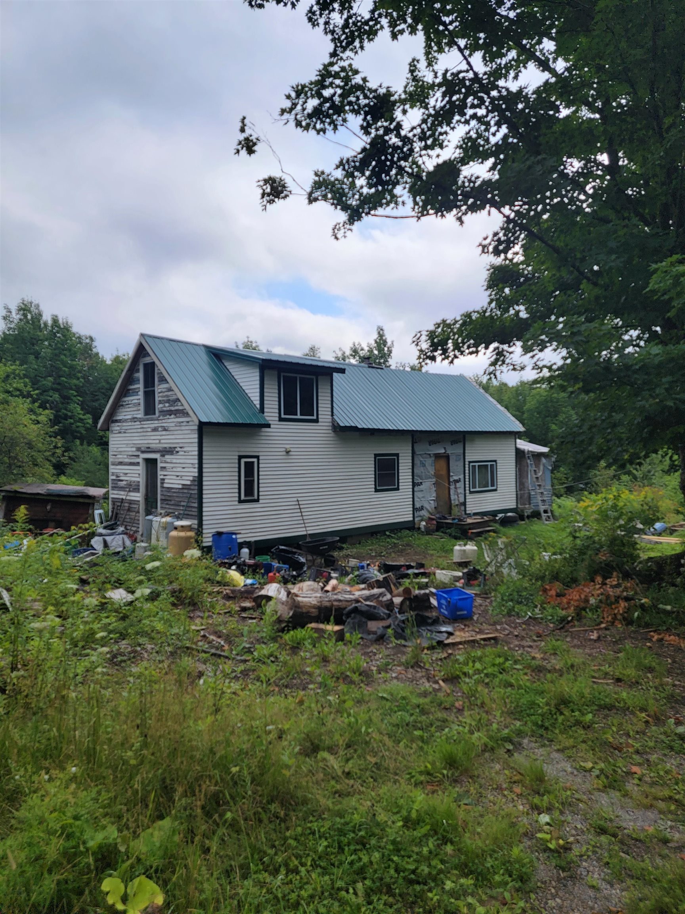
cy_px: 457
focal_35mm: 24
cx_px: 342
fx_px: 633
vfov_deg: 71.6
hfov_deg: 56.8
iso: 16
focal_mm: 6.7
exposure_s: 1/709
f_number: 1.8
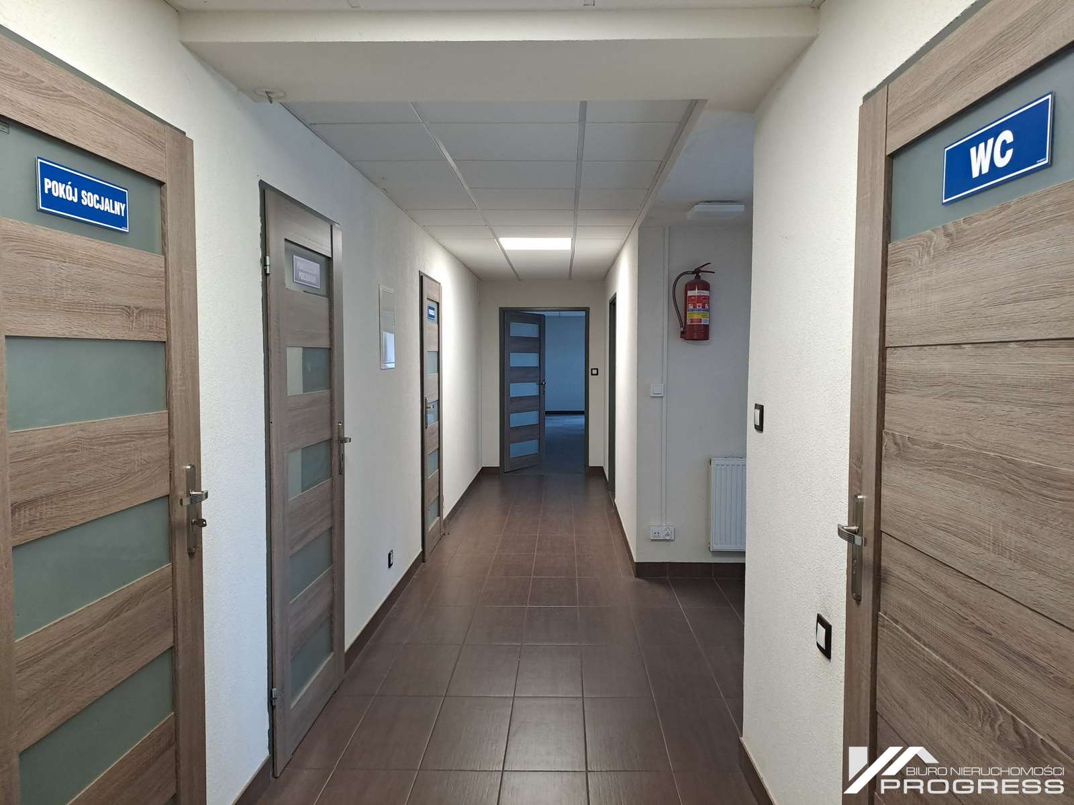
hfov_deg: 69.4
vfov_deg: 54.9
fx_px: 776
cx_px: 537
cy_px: 402
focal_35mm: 25
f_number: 1.8
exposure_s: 1/50
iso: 200
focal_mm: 4.65
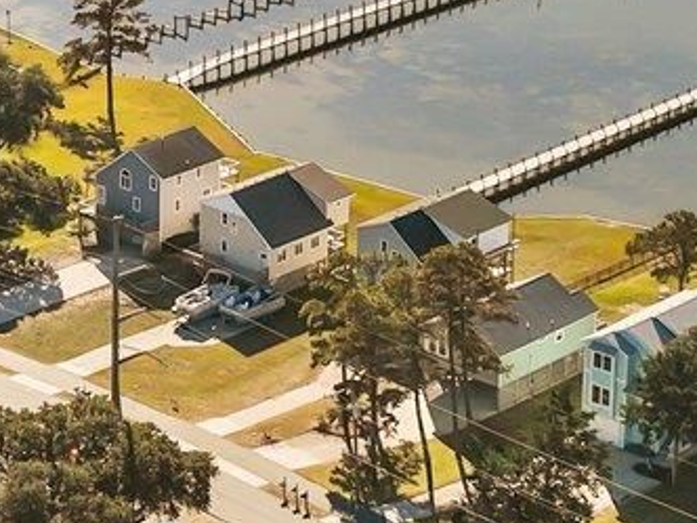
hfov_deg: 13.1
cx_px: -44
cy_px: -63
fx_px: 2980
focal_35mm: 148
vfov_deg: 9.9
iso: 130
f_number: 2.8
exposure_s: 1/6400
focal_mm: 12.29
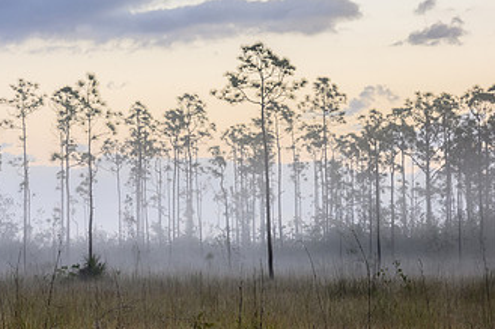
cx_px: 117
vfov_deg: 7.6
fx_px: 2474
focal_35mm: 180
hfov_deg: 11.4
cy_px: 169
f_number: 14
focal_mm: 102
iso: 800
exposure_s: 1/6
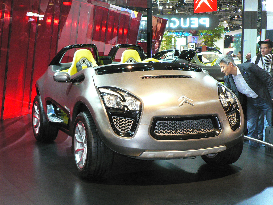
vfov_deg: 23.7
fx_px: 489
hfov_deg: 31.2
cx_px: 136
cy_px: 102
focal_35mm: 62
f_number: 3.2
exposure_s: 1/60
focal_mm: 10.4
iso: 400
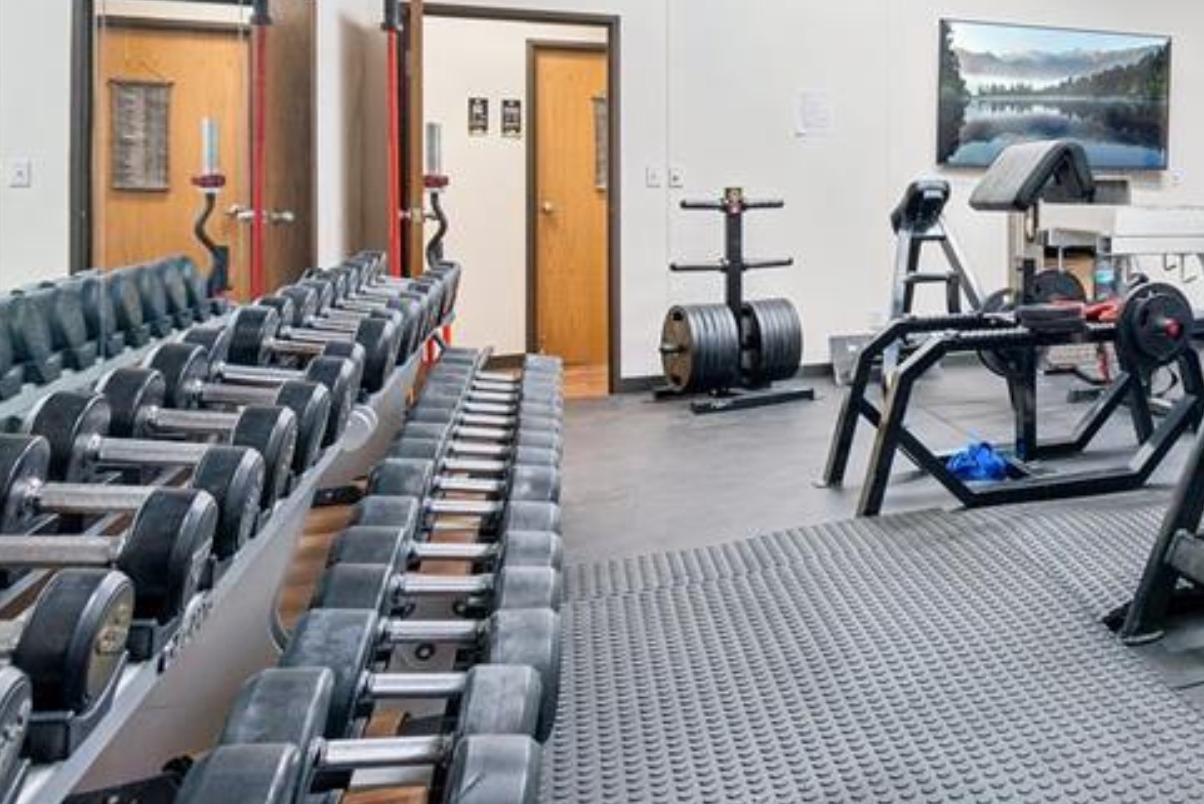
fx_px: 1137
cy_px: 200
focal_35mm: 34
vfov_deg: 37.9
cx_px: 1225
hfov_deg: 46.1
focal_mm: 16
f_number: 8
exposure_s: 1/13
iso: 200
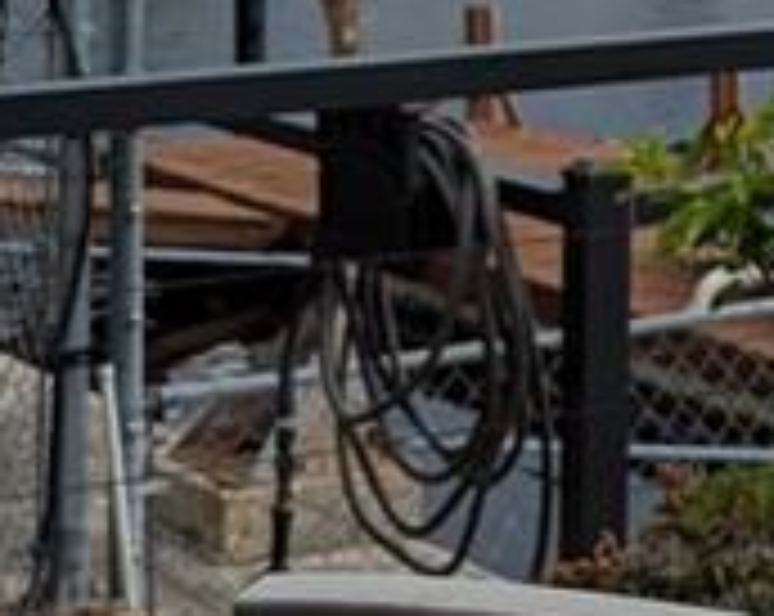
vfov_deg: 9.1
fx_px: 3750
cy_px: -364
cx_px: 1186
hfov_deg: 11.3
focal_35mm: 164
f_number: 1.85
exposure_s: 1/2179
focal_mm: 6.81
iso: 46
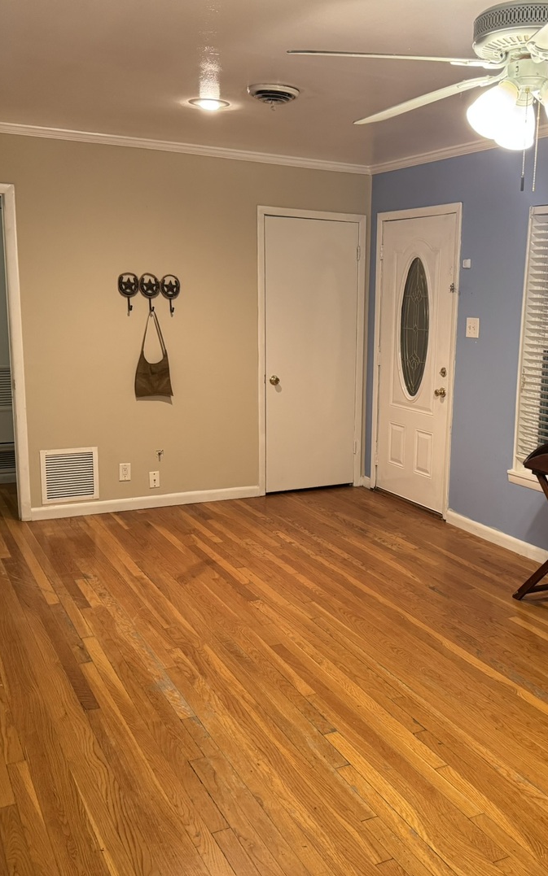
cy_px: 438
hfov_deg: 36.9
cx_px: 360
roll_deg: -1.9
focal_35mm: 34
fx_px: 813
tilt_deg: -10.6
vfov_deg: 56.7
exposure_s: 1/60
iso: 400
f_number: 1.78
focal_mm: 6.76
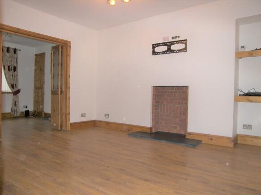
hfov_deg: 61.7
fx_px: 219
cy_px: 98
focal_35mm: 29
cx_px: 130
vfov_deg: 48.2
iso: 100
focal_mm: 6
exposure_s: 1/30
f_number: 3.2
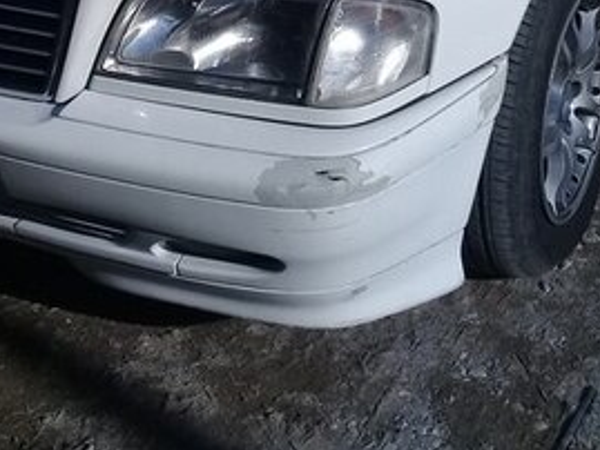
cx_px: 252
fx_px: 1318
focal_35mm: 76
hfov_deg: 25.6
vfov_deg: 18.4
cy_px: -95
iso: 50
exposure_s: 1/3509
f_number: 2.2
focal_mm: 3.3
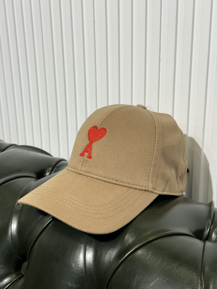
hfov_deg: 30.3
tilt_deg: -17.3
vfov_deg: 39.7
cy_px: 144
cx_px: 108
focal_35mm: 48
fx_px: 401
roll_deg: +0.4
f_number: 1.78
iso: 64
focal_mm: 6.86
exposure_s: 1/100
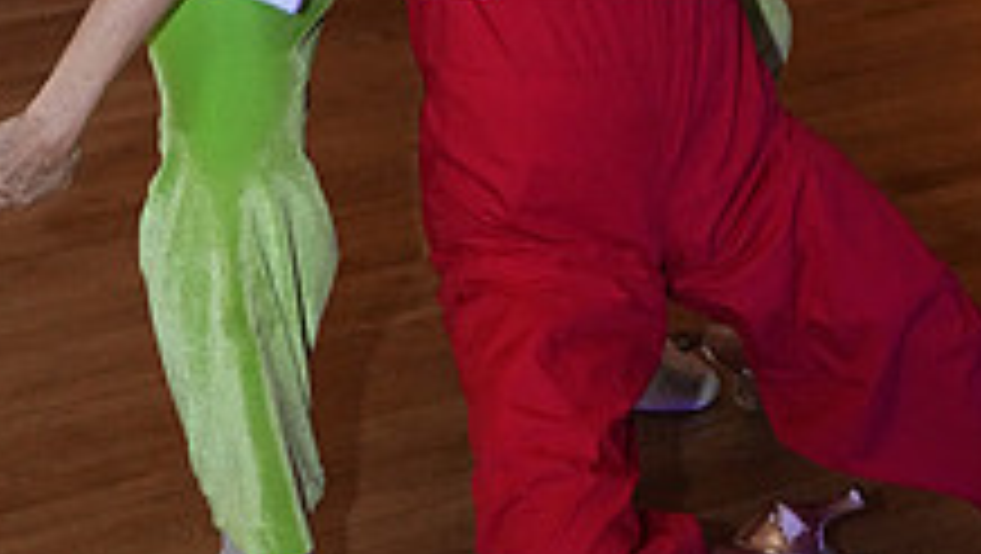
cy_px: -162
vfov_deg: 11.2
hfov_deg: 20.1
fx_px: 2759
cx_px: 583
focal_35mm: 106
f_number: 4
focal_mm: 38
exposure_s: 1/200
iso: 5000
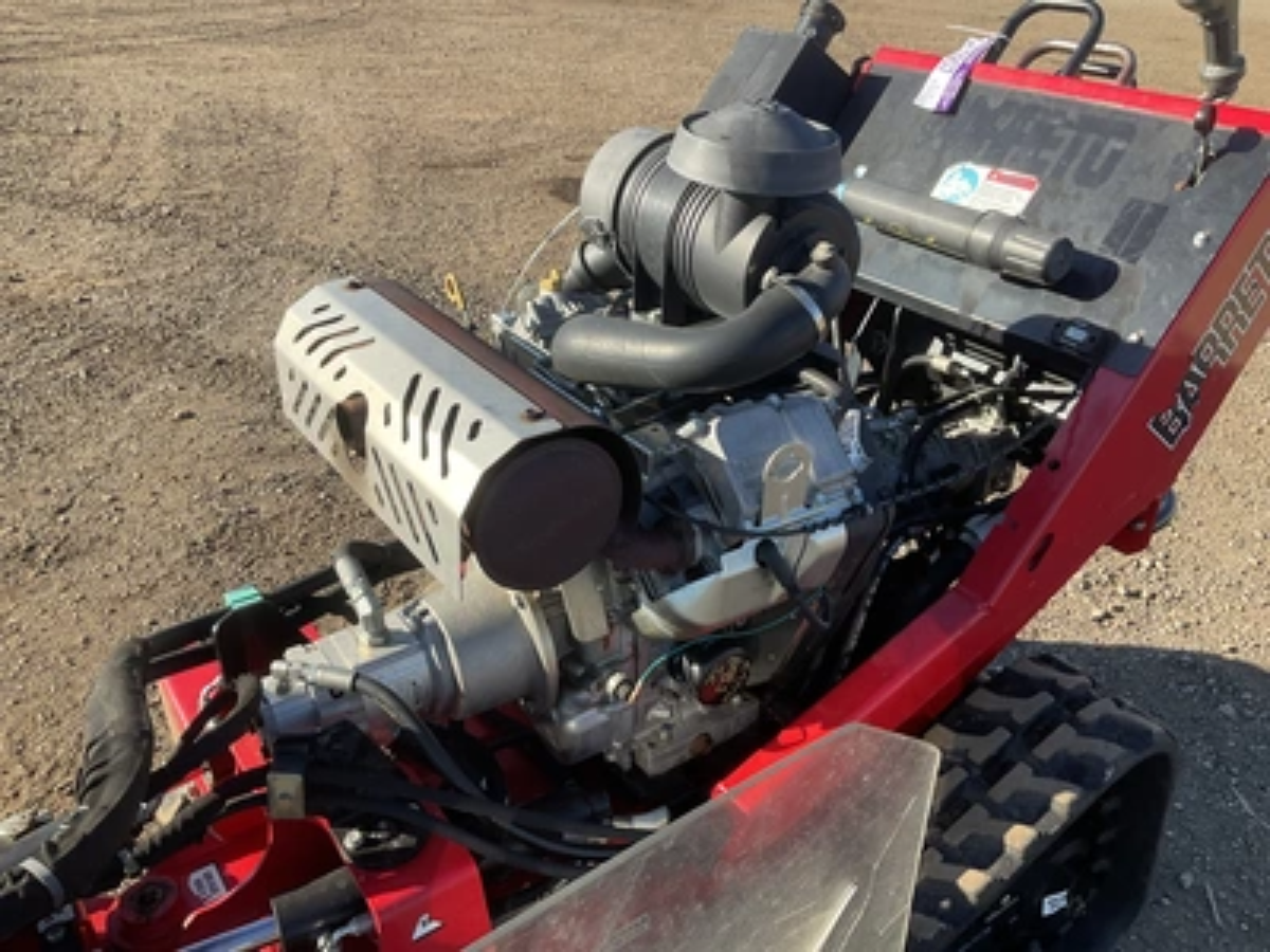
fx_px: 1064
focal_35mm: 29
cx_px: 635
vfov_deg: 48.2
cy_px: 476
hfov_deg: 61.7
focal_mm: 3
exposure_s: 1/454
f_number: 1.8
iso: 25
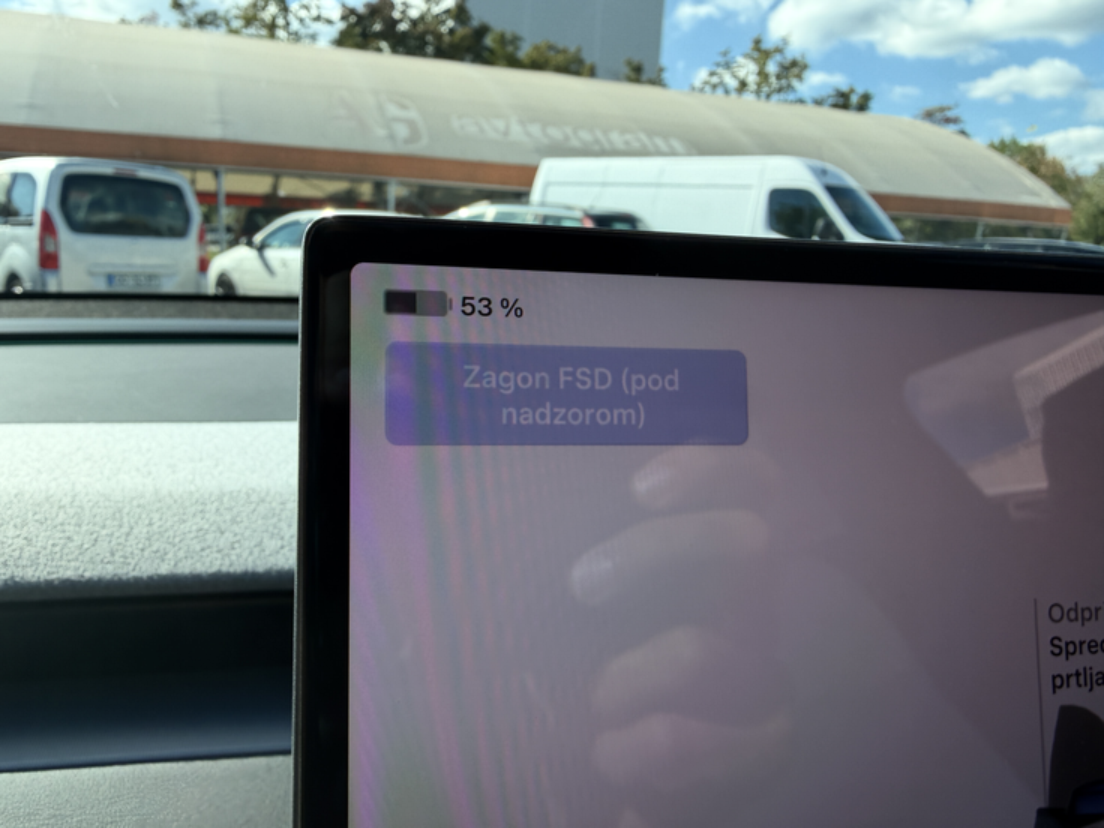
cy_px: 414
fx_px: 765
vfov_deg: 56.8
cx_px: 552
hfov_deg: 71.6
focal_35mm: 24
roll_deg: -2.0
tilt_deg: -12.4
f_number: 2.2
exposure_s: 1/459
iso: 50
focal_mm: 2.22
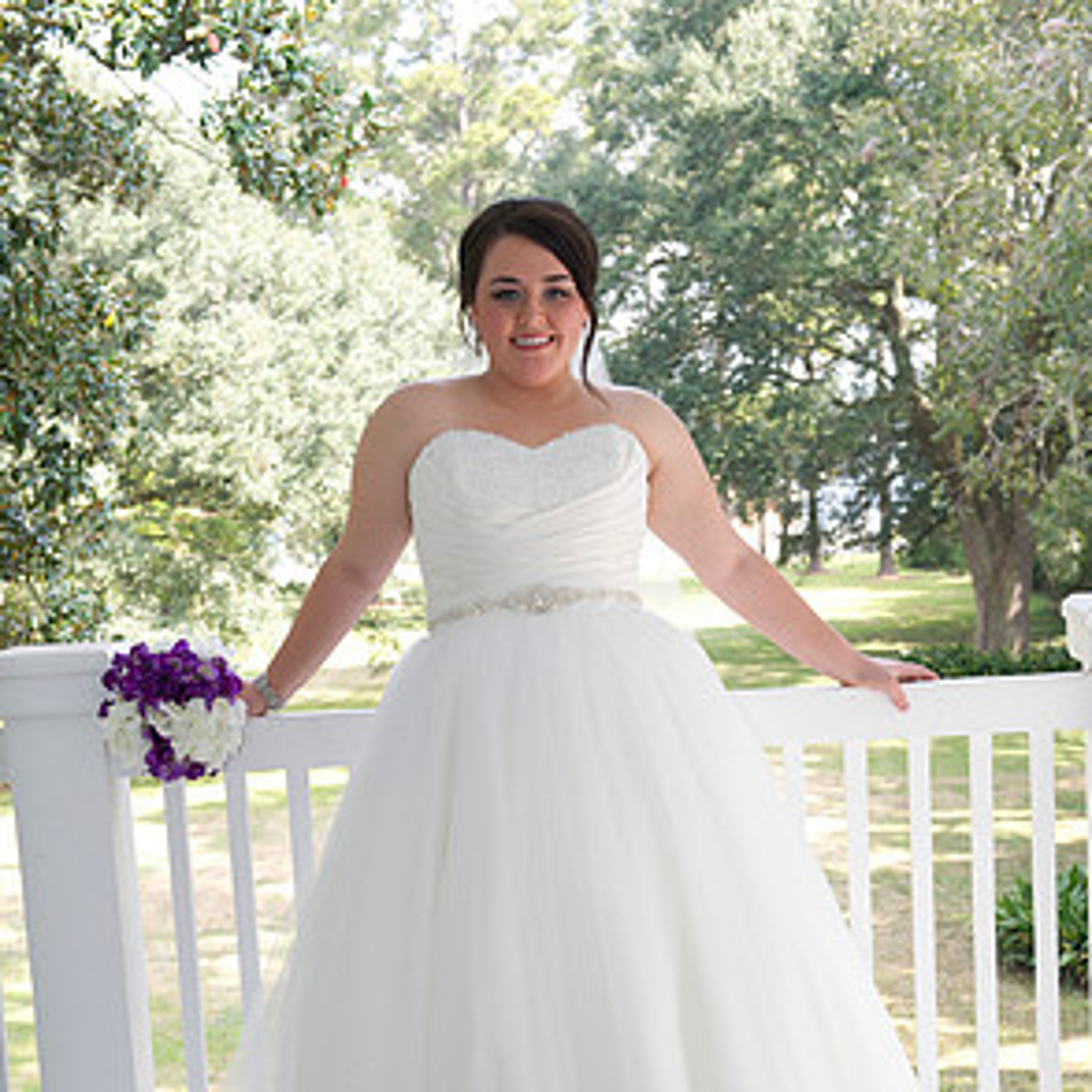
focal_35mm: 65
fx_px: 2320
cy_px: 828
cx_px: 544
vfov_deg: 26.1
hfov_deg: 26.5
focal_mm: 50
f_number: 5.6
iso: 320
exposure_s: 1/125
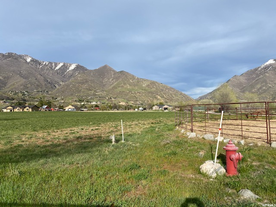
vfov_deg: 53.1
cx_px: 138
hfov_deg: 67.3
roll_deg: +0.9
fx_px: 207
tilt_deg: +4.1
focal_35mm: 26
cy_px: 104
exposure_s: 1/2967
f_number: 1.8
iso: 32
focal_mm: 4.25
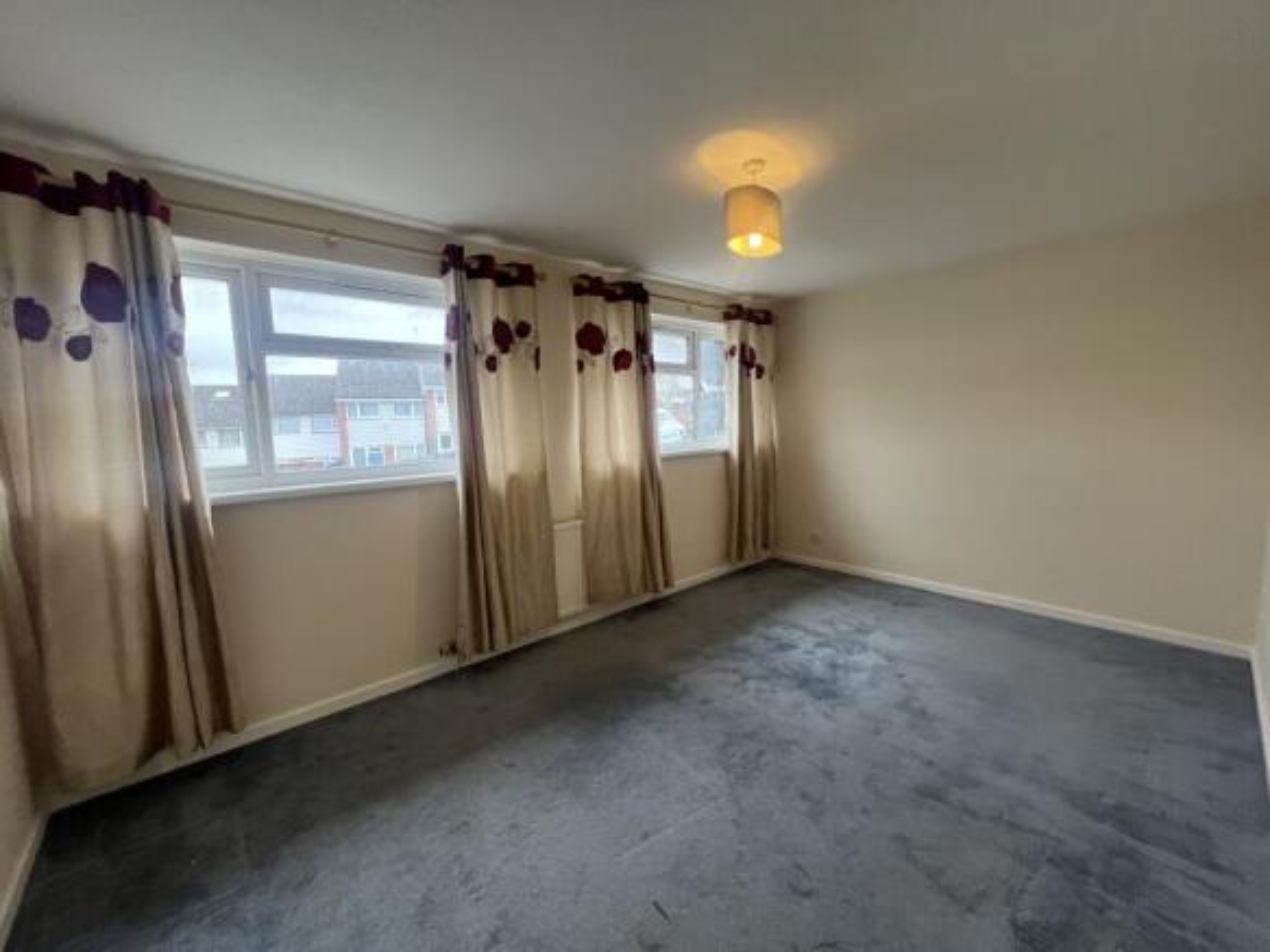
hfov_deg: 106.2
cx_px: 635
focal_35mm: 13
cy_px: 476
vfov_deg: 89.9
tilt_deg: -5.4
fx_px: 477
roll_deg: +2.2
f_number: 1.8
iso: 250
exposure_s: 1/100
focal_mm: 1.57
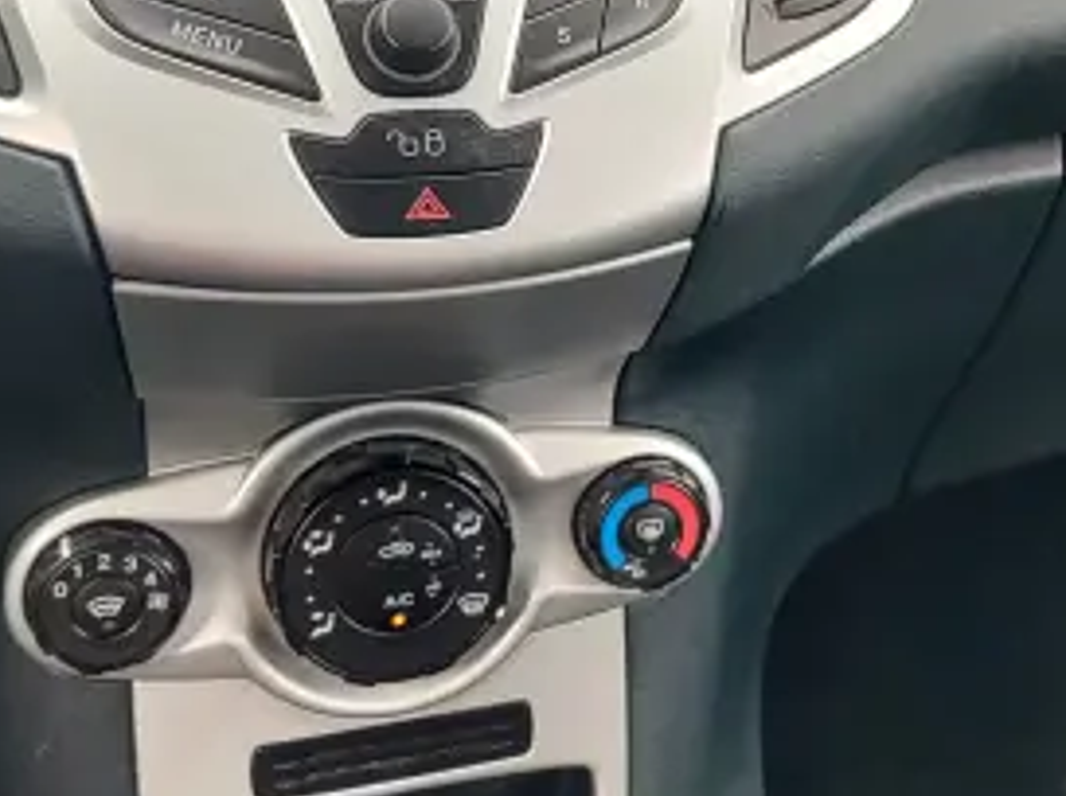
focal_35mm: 54
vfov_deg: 26.6
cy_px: 195
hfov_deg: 34.5
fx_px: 1661
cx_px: 851
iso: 100
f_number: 1.8
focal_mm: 5.56
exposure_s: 1/211
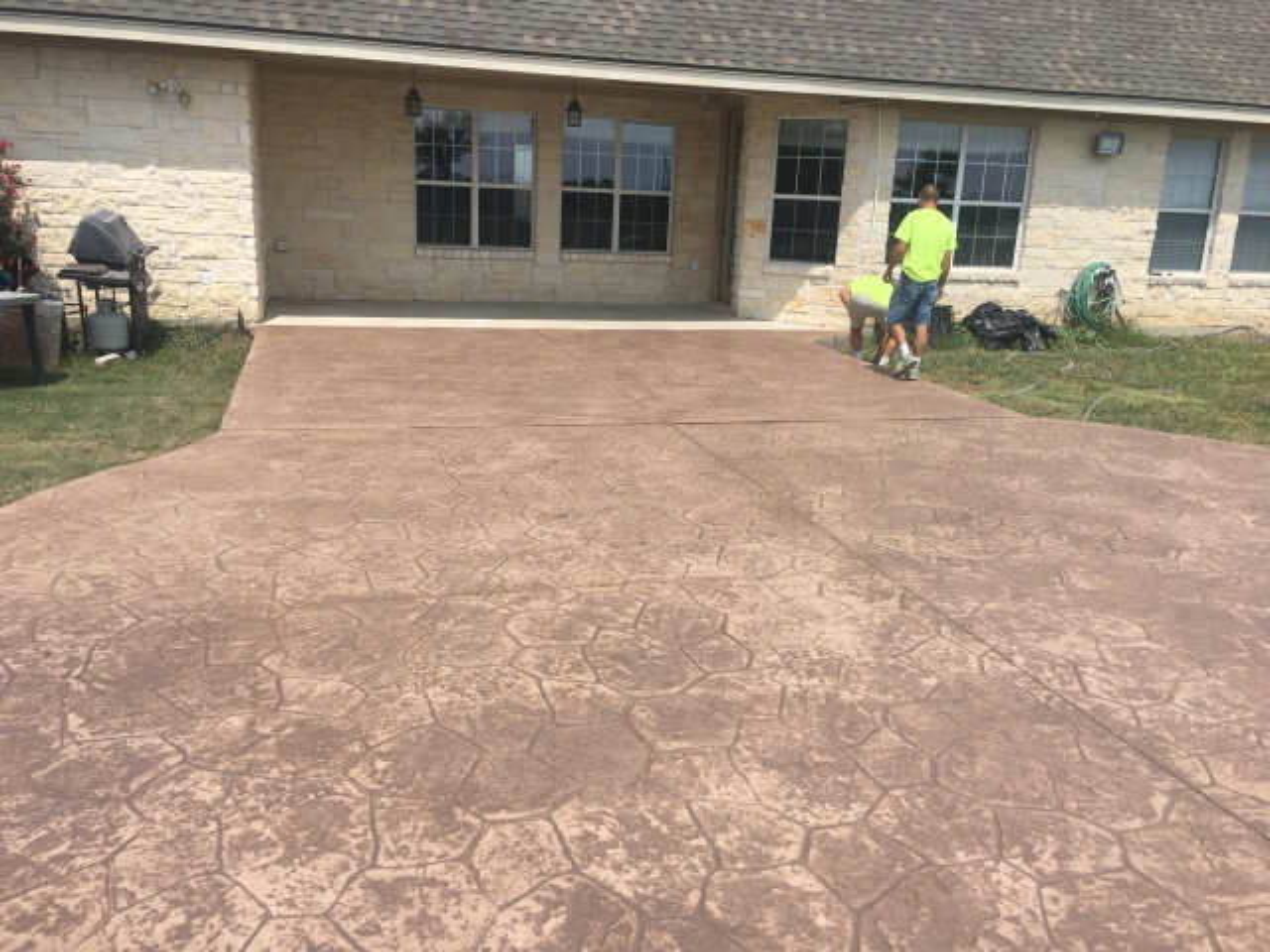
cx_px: 635
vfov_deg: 48.2
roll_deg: -1.4
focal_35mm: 29
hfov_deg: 61.7
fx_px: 1064
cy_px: 476
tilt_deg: -14.4
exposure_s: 1/1972
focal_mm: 4.15
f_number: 2.2
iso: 25
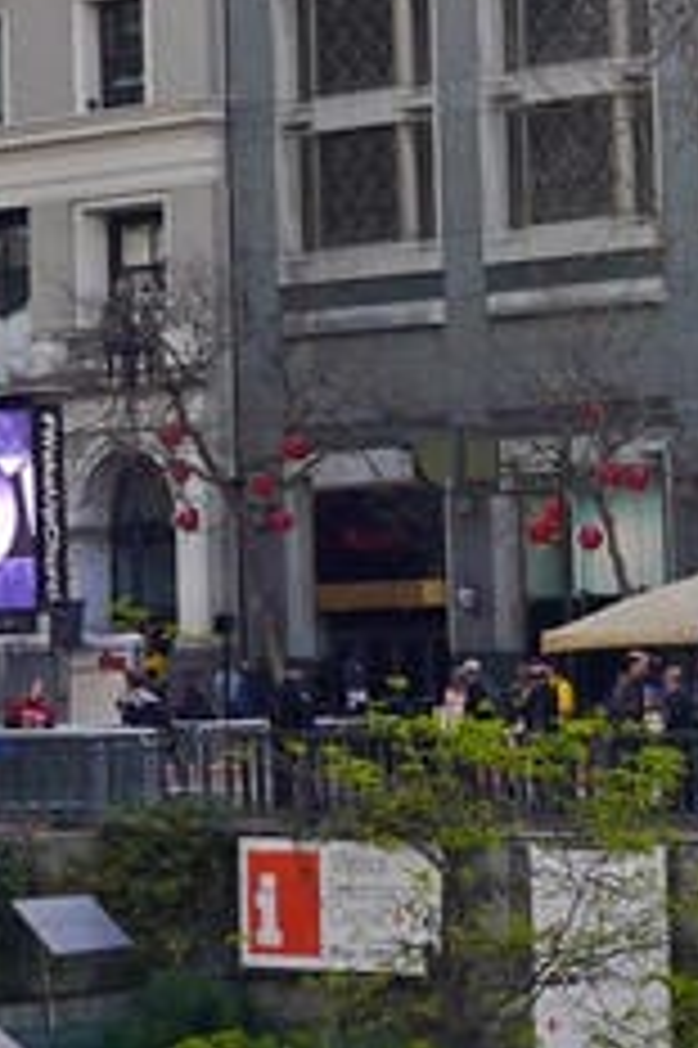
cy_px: 342
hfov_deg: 9.0
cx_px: 932
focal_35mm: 150
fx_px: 4369
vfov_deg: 13.7
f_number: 5.6
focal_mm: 14
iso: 160
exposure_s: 1/250
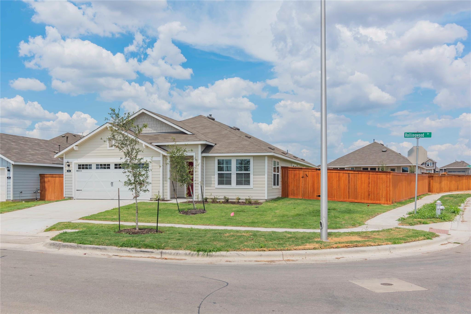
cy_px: 157
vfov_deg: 40.0
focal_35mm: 33
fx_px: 432
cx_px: 236
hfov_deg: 57.2
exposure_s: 1/320
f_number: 9
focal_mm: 22
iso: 100
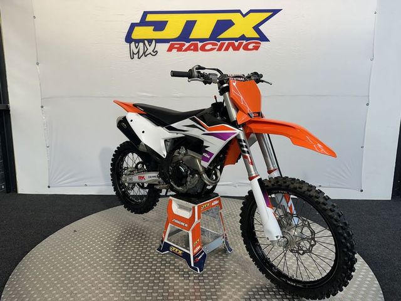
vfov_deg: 56.8
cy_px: 150
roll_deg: -1.6
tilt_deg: -7.9
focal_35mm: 24
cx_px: 200
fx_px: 278
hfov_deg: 71.6
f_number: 1.78
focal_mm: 6.86
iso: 50
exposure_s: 1/104
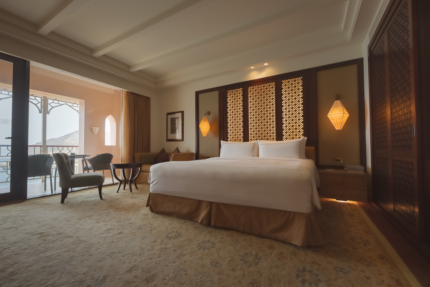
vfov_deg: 76.2
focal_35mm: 15
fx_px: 183
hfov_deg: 99.3
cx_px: 215
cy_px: 144
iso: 250
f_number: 11
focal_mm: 15.3
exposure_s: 1/100
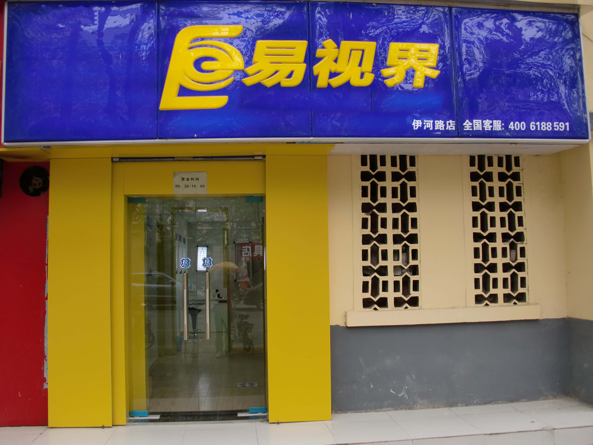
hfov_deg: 51.4
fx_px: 617
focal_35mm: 36
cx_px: 296
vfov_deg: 39.7
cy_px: 222
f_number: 2.8
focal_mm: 6.3
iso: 80
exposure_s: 1/60
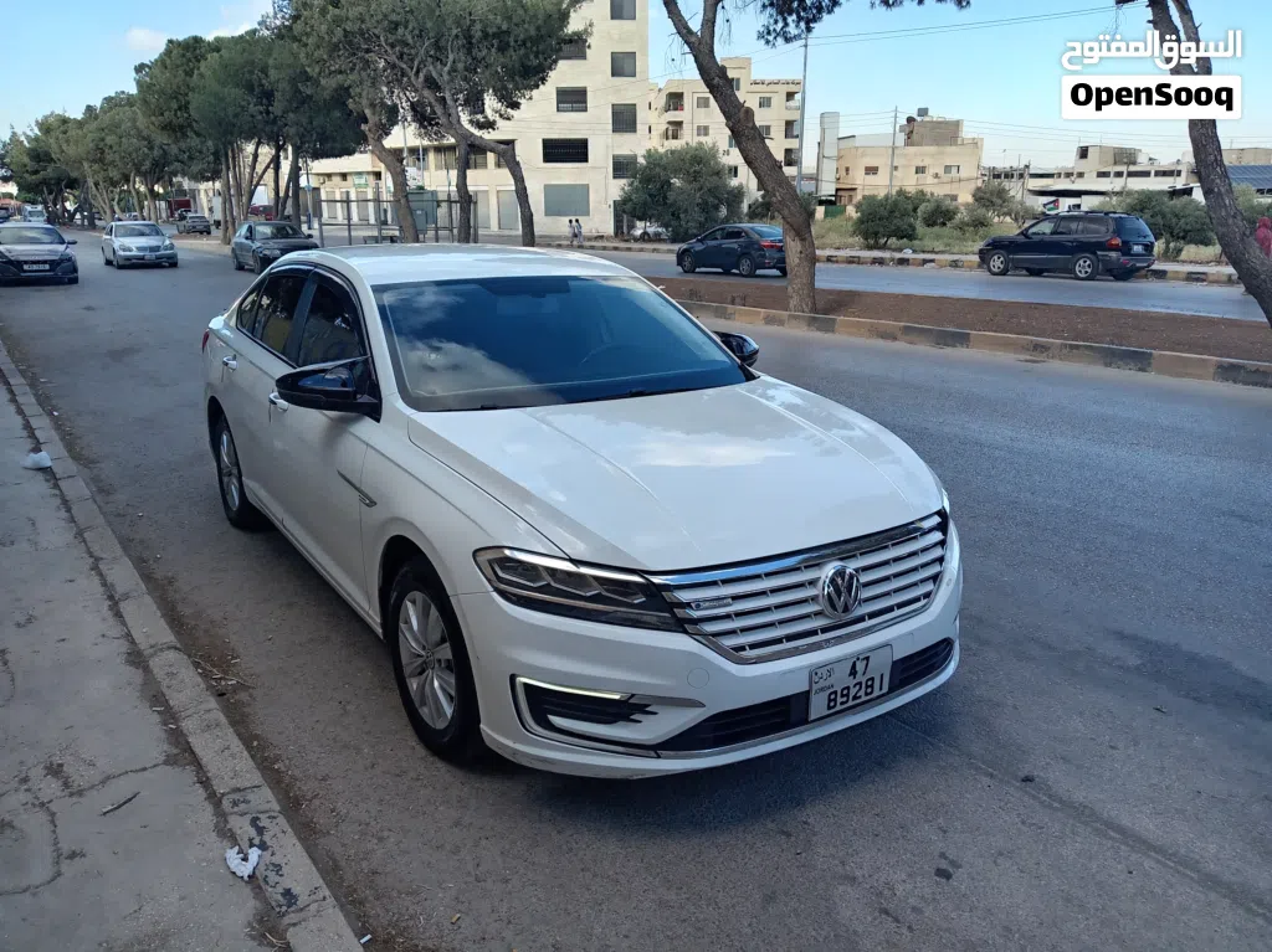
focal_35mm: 27
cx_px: 636
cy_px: 476
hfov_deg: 65.3
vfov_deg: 51.3
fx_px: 992
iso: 588
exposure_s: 1/900
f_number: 1.8
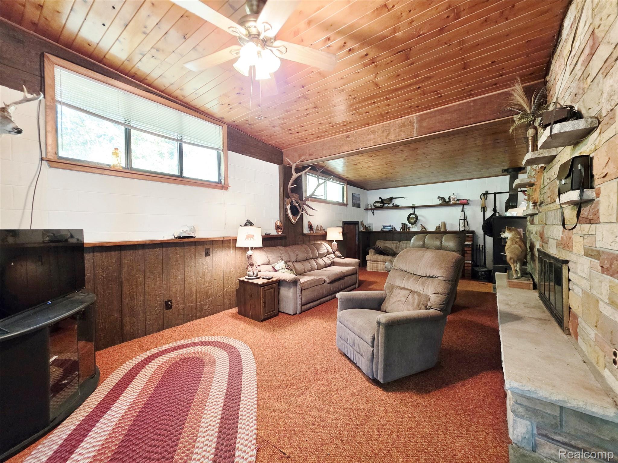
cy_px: 232
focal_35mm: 13
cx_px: 309
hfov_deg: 106.2
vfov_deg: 89.9
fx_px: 232
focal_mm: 2.2
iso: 320
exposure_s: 1/60
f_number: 1.9
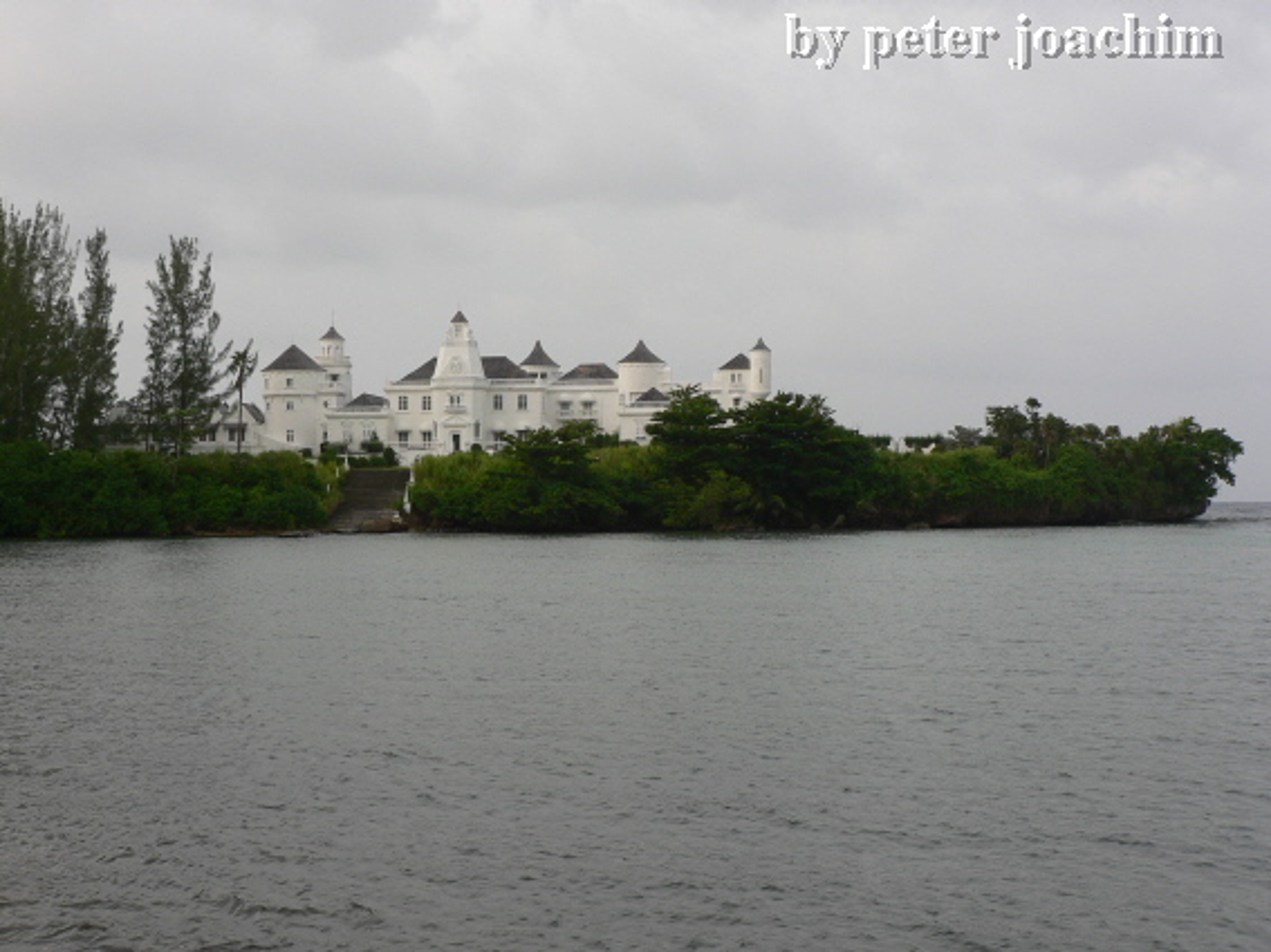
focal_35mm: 57
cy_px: 476
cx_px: 636
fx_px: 2092
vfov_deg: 25.6
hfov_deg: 33.8
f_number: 4
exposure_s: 1/100
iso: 64
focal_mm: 9.8
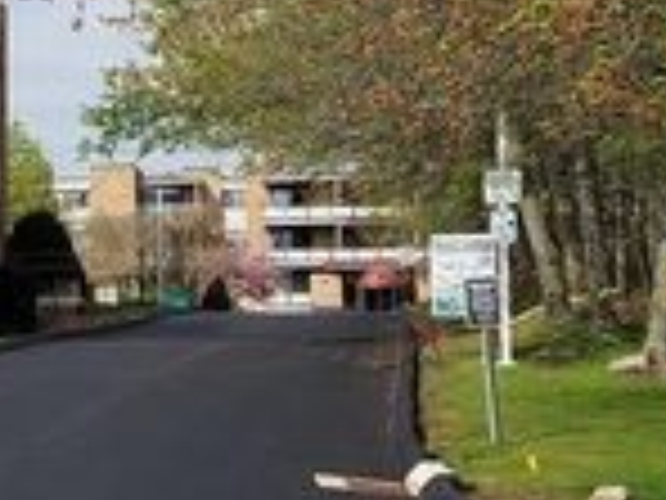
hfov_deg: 21.5
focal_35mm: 81
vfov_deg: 18.2
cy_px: 196
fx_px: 1558
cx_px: -230
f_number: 1.8
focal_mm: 5.23
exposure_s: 1/1773
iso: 50
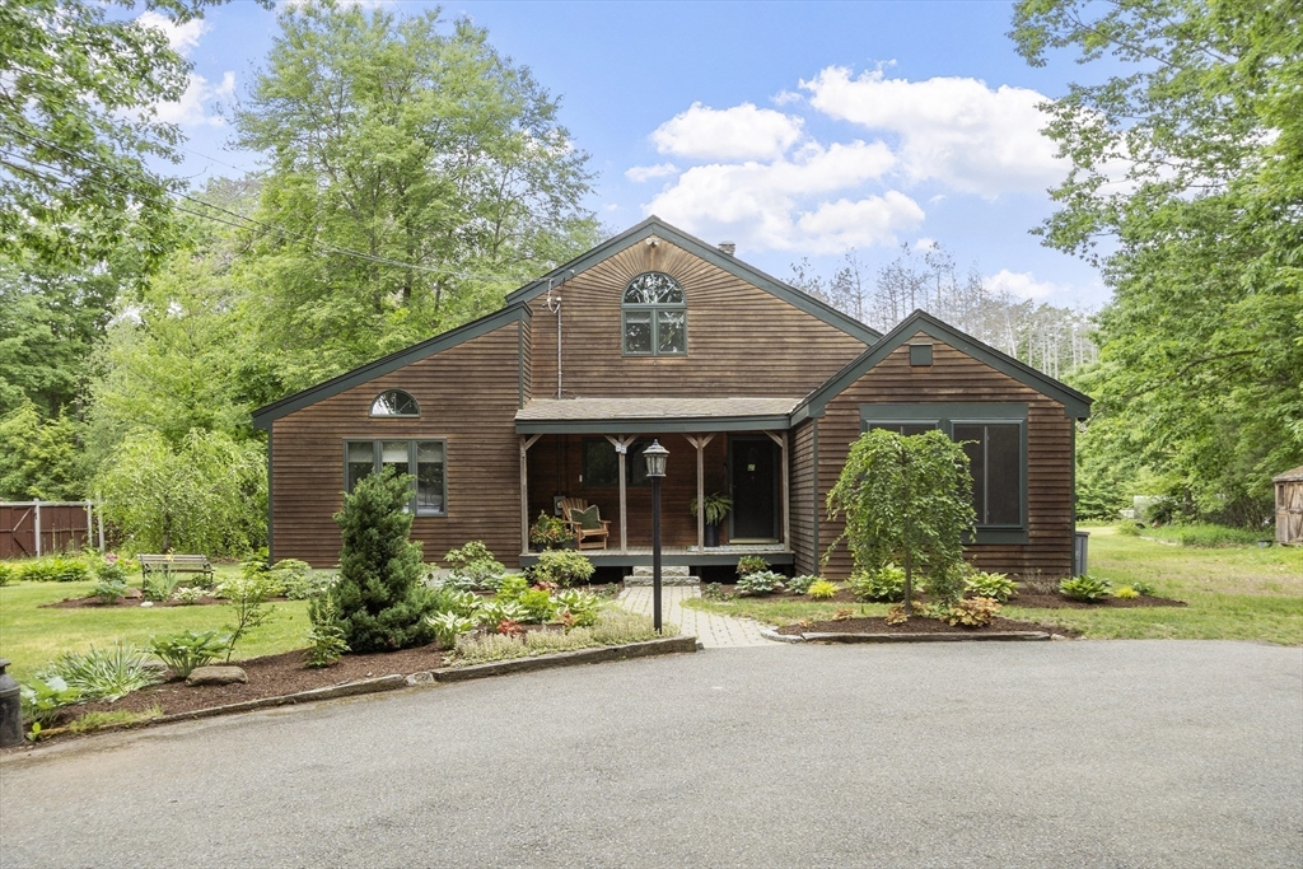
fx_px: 1195
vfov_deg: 40.0
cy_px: 434
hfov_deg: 57.2
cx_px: 652
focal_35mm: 33
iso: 400
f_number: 8
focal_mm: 22
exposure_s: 1/125
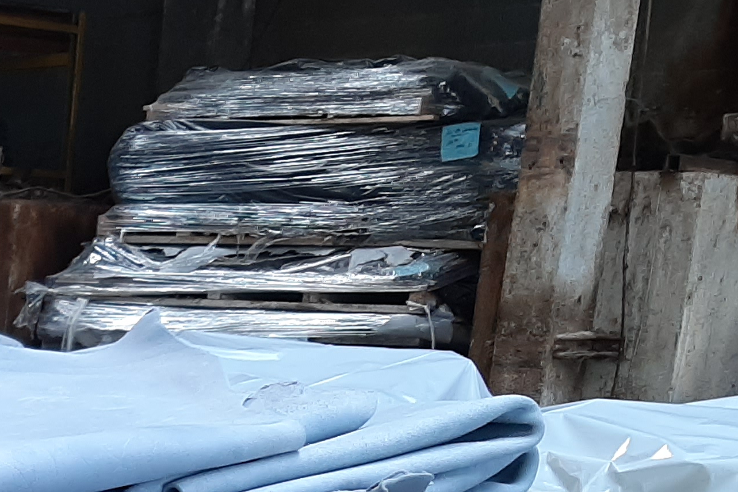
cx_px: -265
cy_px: 726
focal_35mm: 85
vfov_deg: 15.0
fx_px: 1742
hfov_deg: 21.3
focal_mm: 3.93
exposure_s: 1/50
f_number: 1.7
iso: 50
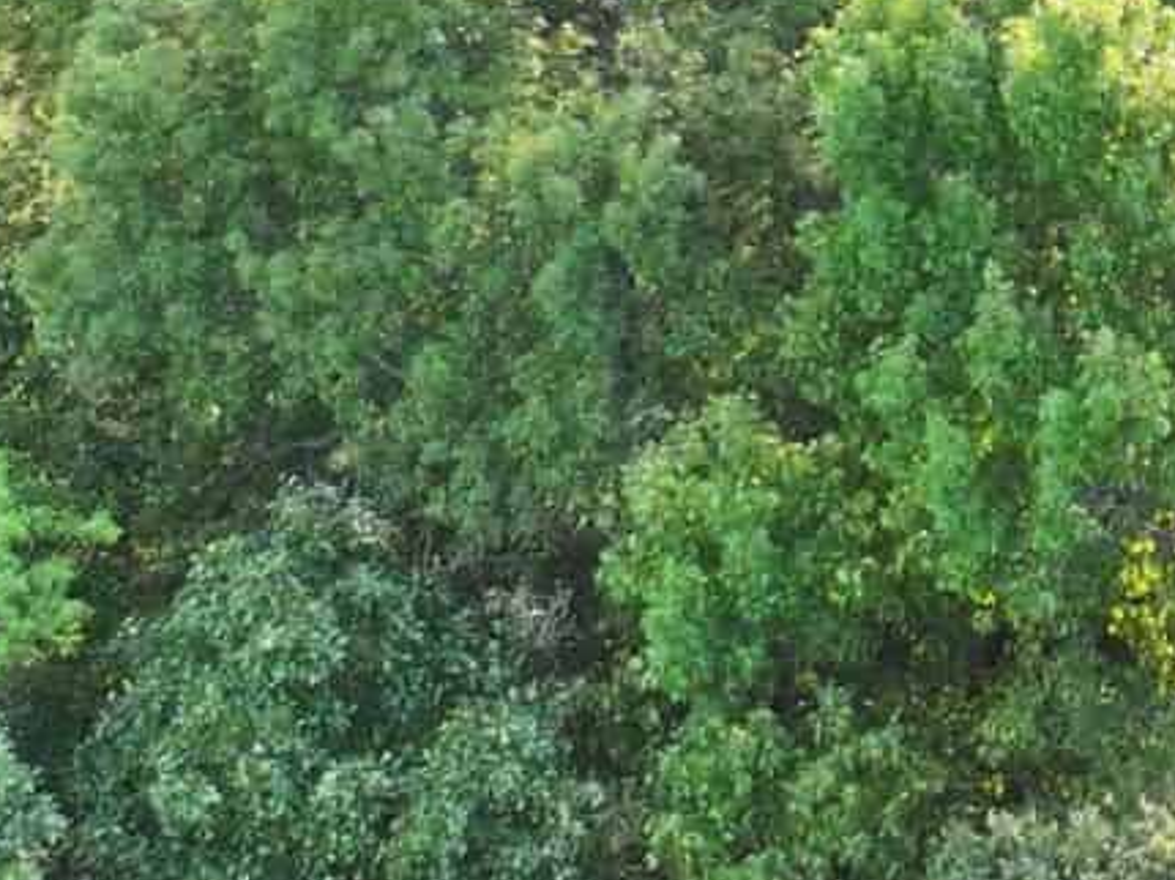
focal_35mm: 143
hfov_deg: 13.4
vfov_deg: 10.2
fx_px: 4851
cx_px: 1495
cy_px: -85
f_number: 2.8
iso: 400
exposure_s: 1/500
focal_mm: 12.29
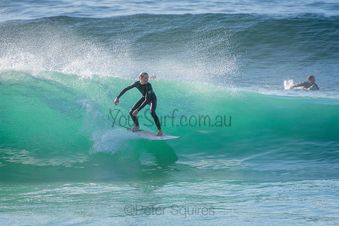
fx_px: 5651
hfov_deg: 3.4
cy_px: 113
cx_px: 170
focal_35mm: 600
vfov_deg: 2.3
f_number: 5.6
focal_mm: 400
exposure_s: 1/2000
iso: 250
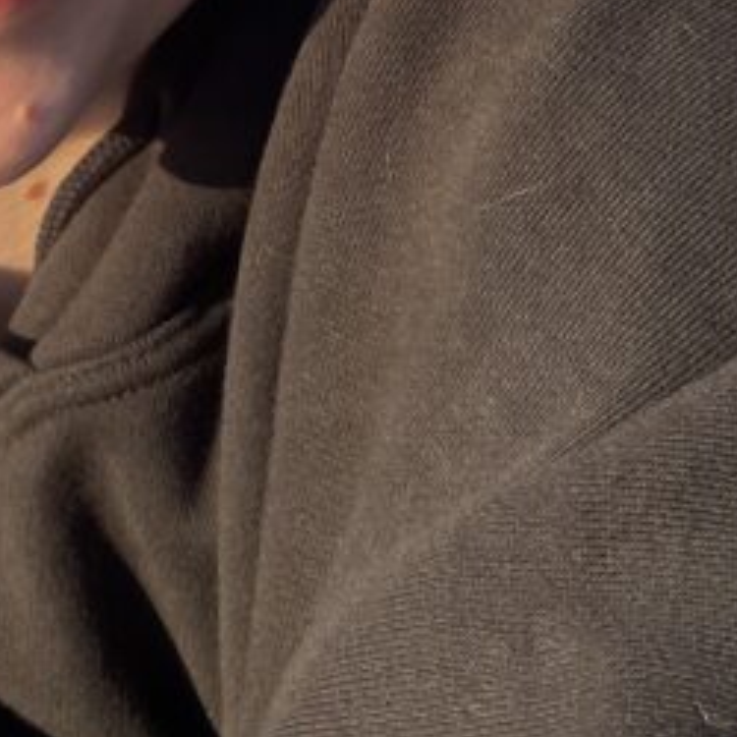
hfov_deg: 17.9
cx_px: -38
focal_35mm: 94
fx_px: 2264
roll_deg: +1.4
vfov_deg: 17.3
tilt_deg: -1.7
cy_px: -224
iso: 32
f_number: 1.6
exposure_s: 1/1642
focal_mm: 4.2
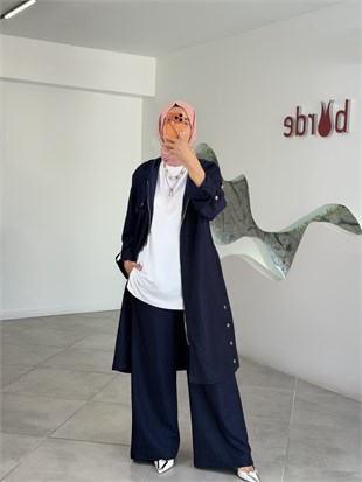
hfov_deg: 30.3
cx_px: 181
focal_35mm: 48
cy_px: 241
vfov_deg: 39.6
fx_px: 669
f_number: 1.78
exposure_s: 1/193
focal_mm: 6.76
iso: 64
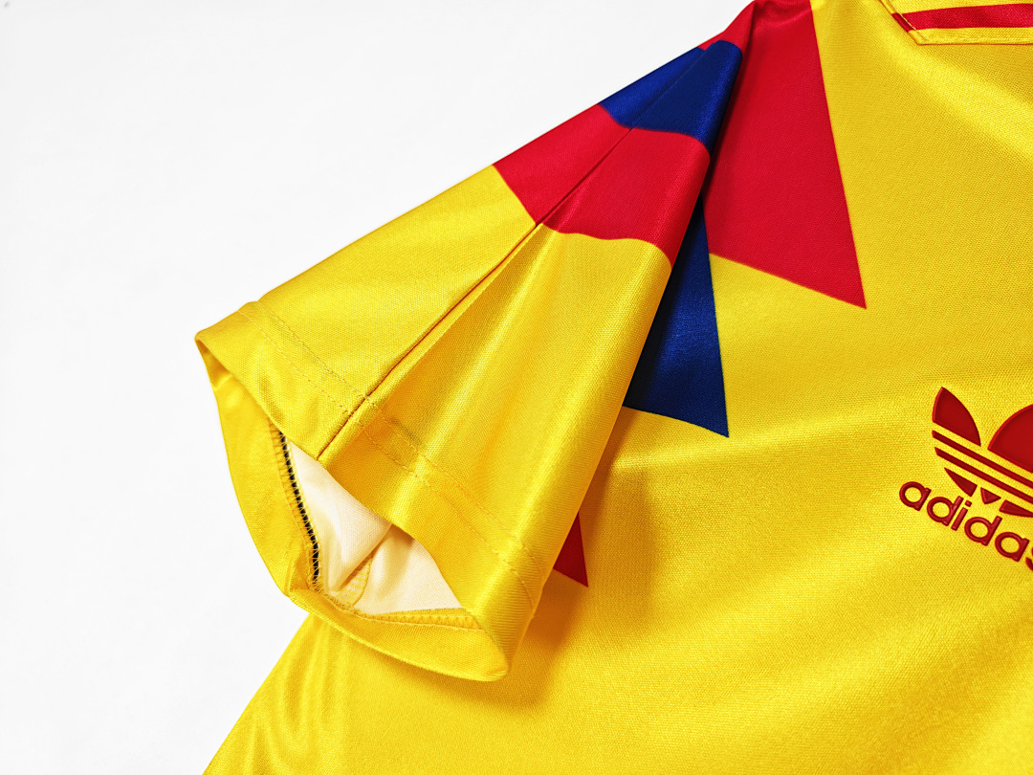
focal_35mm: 23
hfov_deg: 73.9
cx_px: 516
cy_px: 388
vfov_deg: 58.9
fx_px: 686
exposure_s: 1/120
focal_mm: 8.67
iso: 142
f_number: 1.75
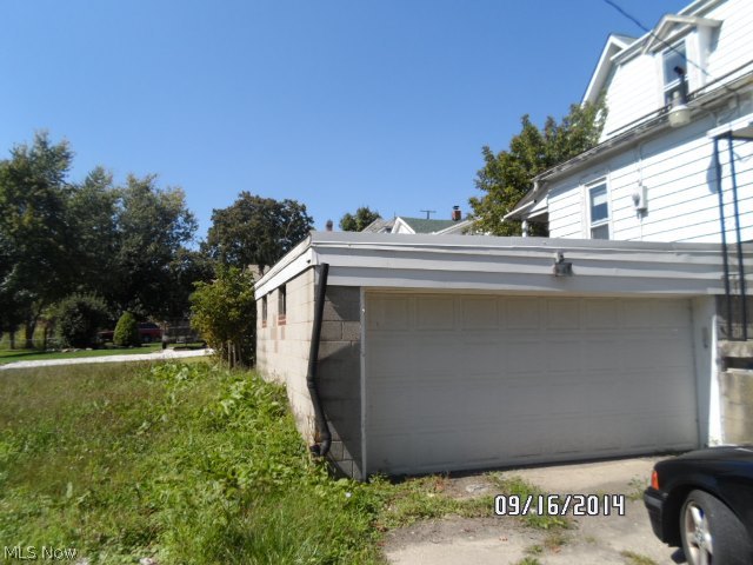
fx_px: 544
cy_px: 282
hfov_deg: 69.4
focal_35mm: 25
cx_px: 376
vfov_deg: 54.9
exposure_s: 1/1500
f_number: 2.5
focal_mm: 4.5
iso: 80
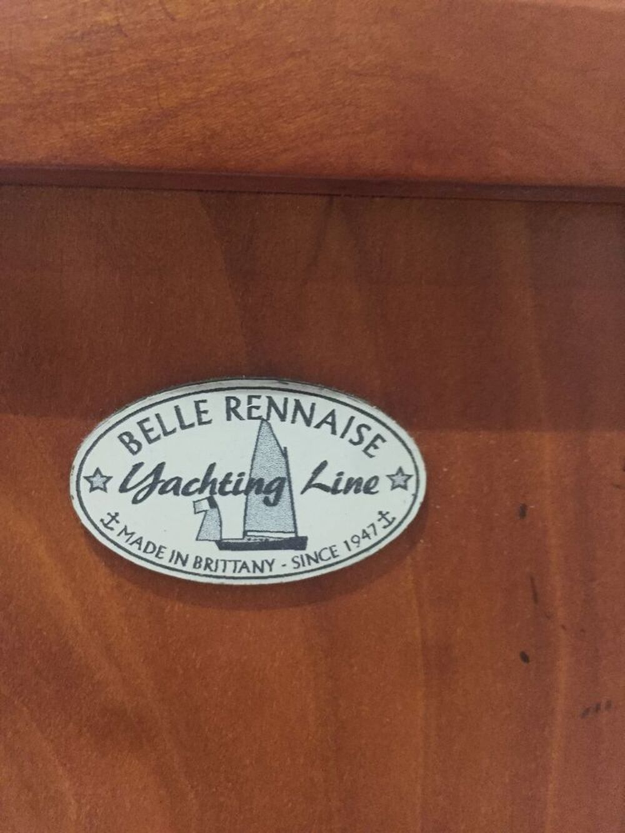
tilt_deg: -10.0
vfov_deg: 61.7
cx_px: 312
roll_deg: -1.4
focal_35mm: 29
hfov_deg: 48.2
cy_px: 416
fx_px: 698
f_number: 2.2
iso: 250
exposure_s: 1/17
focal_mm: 4.15
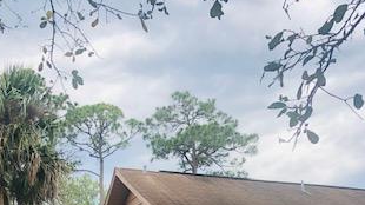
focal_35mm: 63
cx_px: 217
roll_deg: +0.0
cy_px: 369
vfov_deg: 16.1
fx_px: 609
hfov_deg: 33.3
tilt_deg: -4.2
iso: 20
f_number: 1.8
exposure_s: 1/442
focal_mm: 3.99
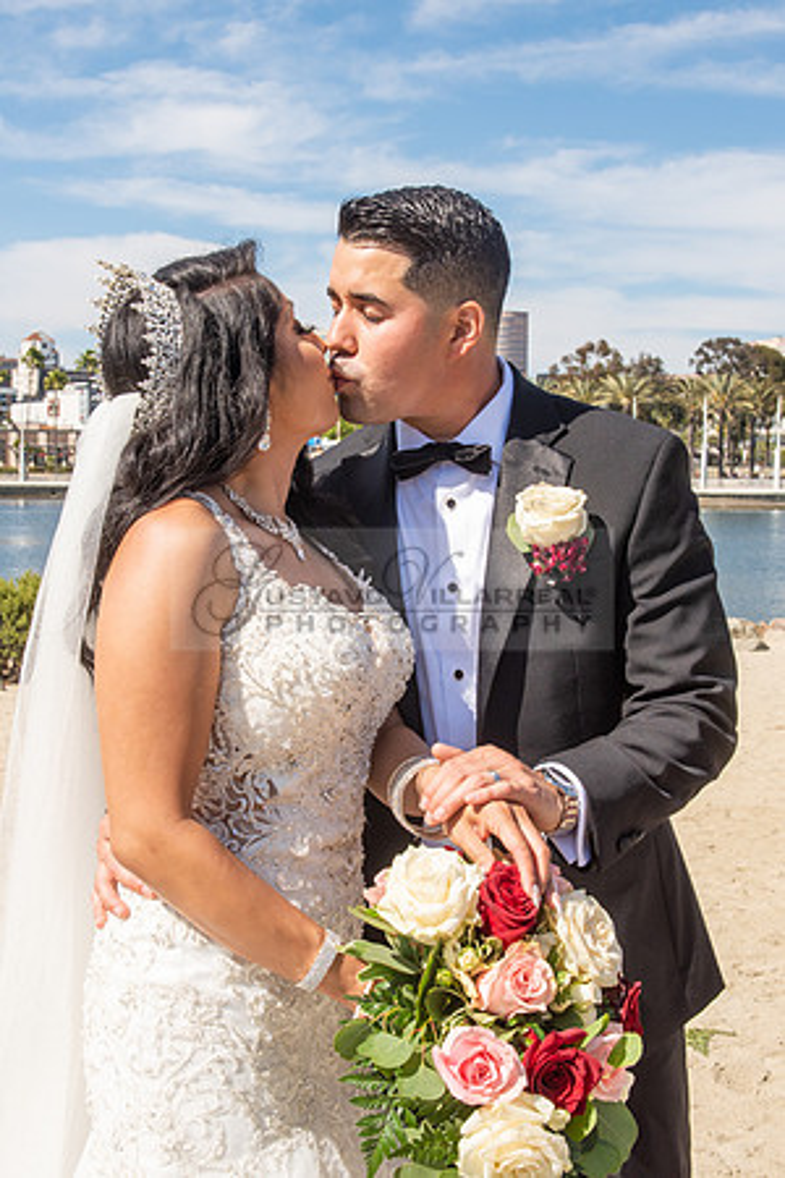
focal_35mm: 51
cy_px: 589
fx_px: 1667
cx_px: 336
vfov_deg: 38.9
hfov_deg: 26.5
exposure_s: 1/500
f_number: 11
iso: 200
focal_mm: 34
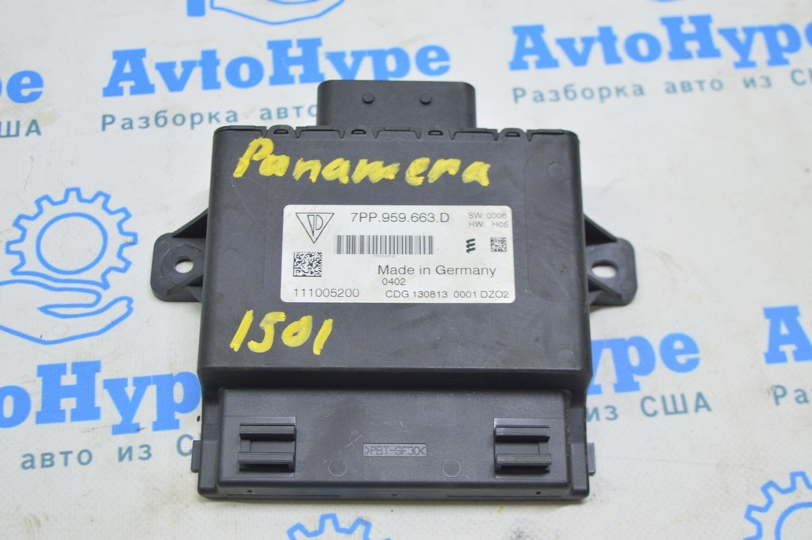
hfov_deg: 35.1
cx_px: 406
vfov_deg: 23.7
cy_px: 270
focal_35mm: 57
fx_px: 1285
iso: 400
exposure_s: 1/20
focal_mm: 38
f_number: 5.6
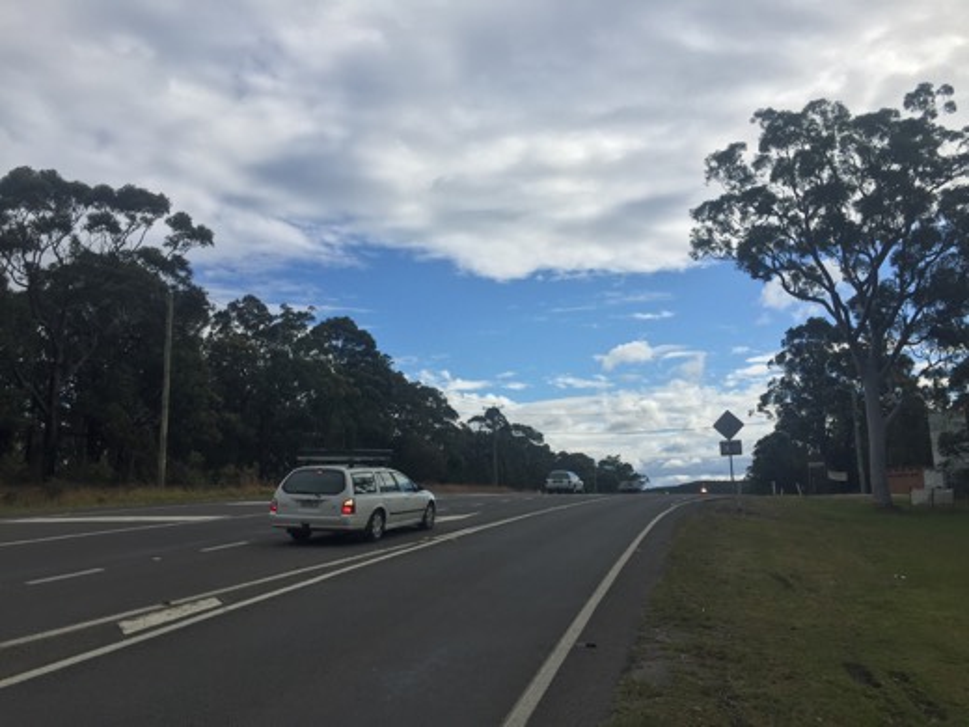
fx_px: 812
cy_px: 364
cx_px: 484
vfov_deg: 48.2
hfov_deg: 61.7
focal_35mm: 29
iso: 32
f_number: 2.2
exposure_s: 1/2639
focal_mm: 4.15
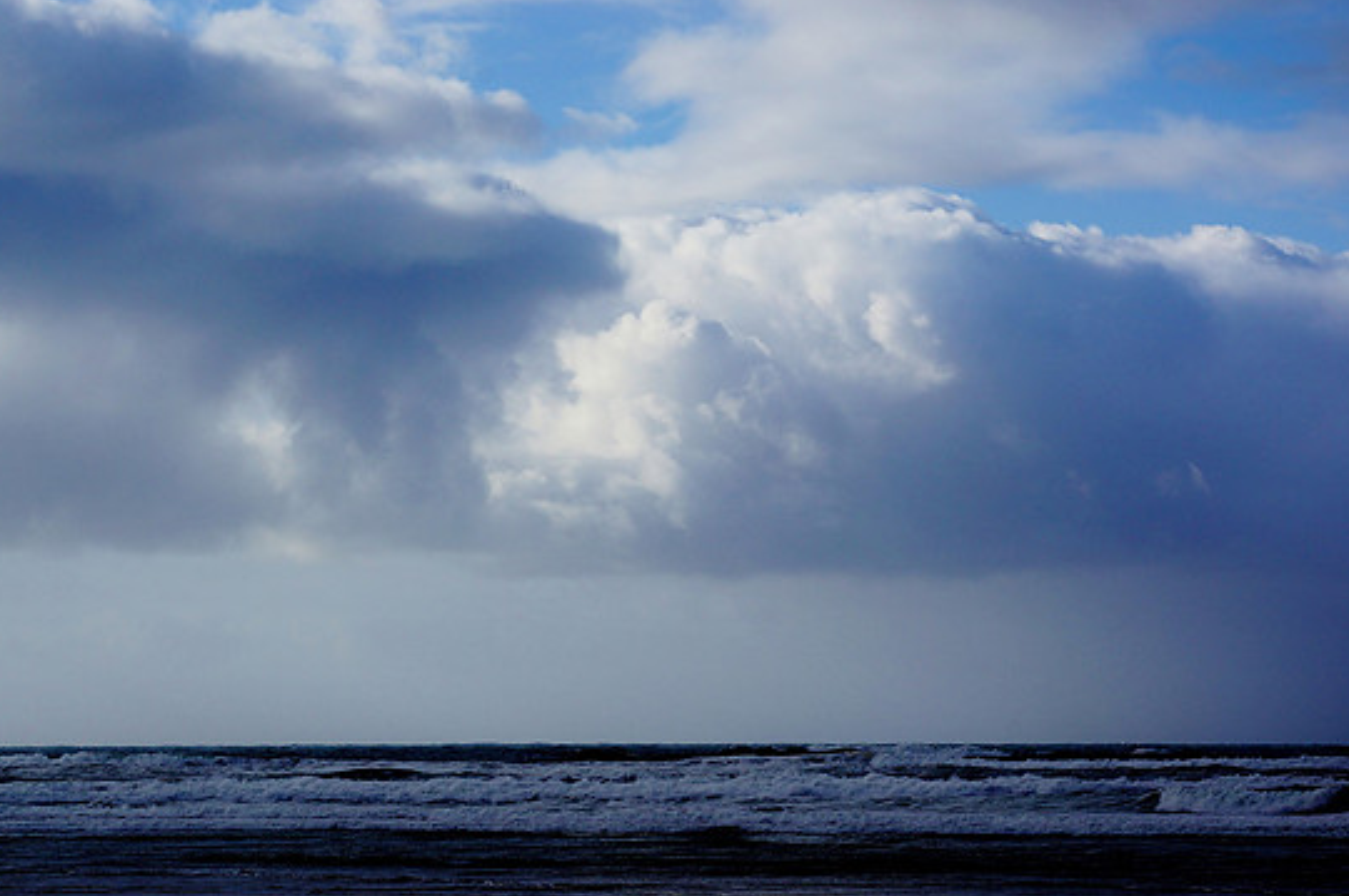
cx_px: 647
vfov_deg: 10.6
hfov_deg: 15.9
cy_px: 442
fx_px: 4829
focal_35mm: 129
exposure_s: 1/400
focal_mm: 80
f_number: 13
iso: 100
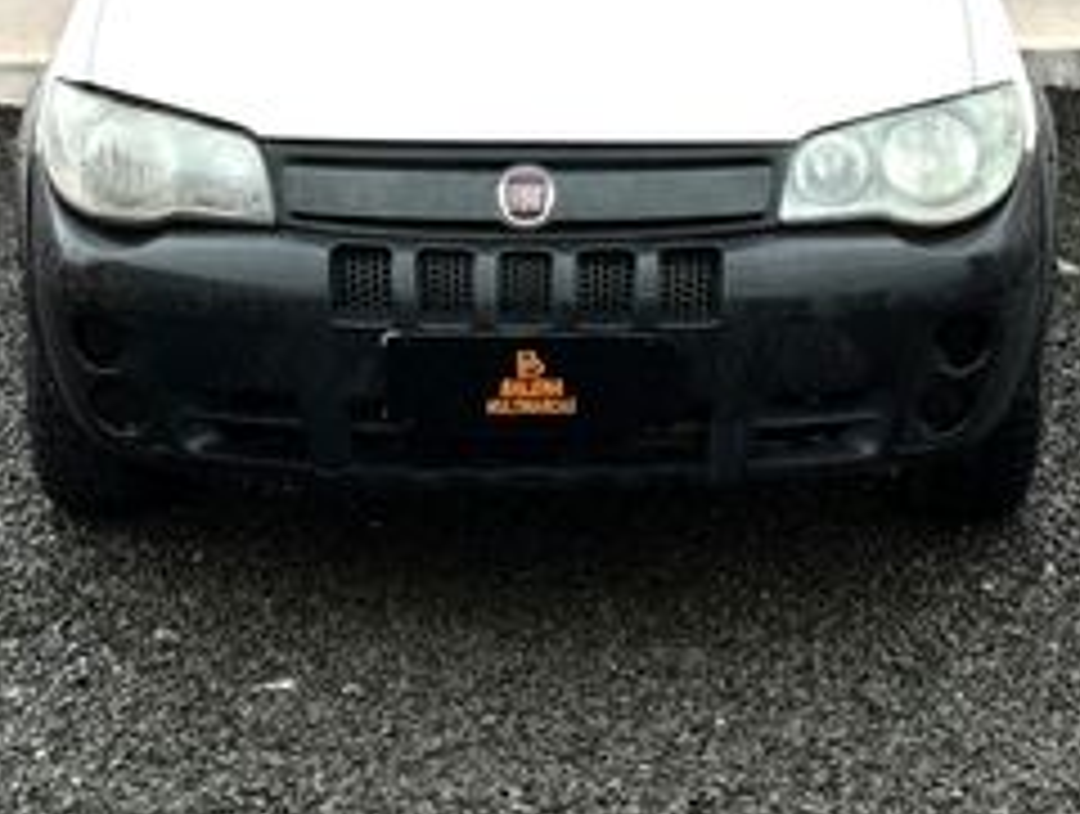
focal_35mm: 94
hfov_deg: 20.8
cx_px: 508
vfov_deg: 15.6
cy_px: 99
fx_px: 2939
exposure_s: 1/208
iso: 64
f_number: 1.78
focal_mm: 6.76
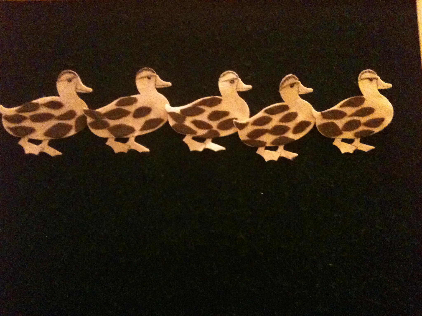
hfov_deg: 52.6
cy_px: 158
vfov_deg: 40.7
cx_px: 211
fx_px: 427
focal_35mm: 35
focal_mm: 3.85
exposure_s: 1/10
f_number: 2.8
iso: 1000
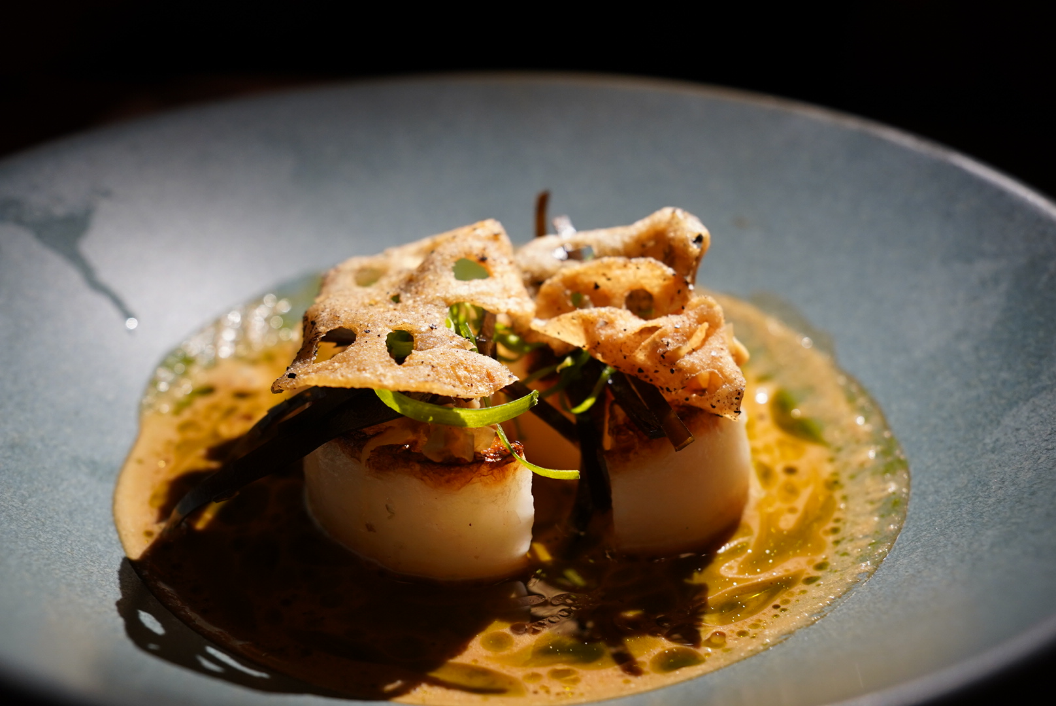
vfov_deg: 33.5
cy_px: 353
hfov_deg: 48.4
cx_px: 528
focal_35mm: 40
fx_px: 1174
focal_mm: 27
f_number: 4
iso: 800
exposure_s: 1/60
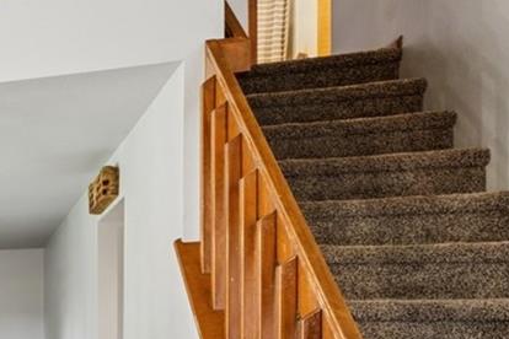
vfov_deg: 22.5
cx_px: -403
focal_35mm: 58
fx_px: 820
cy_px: 339
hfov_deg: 21.9
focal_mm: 15
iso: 100
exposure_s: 1.6
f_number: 11
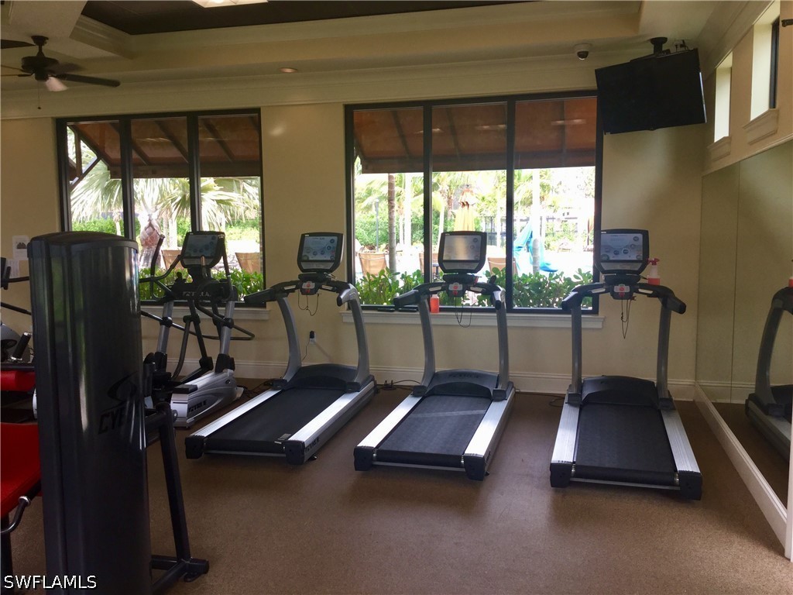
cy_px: 298
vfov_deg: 45.4
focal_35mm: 31
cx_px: 396
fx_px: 710
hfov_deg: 58.4
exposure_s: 1/60
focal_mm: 3.3
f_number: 2.4
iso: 32
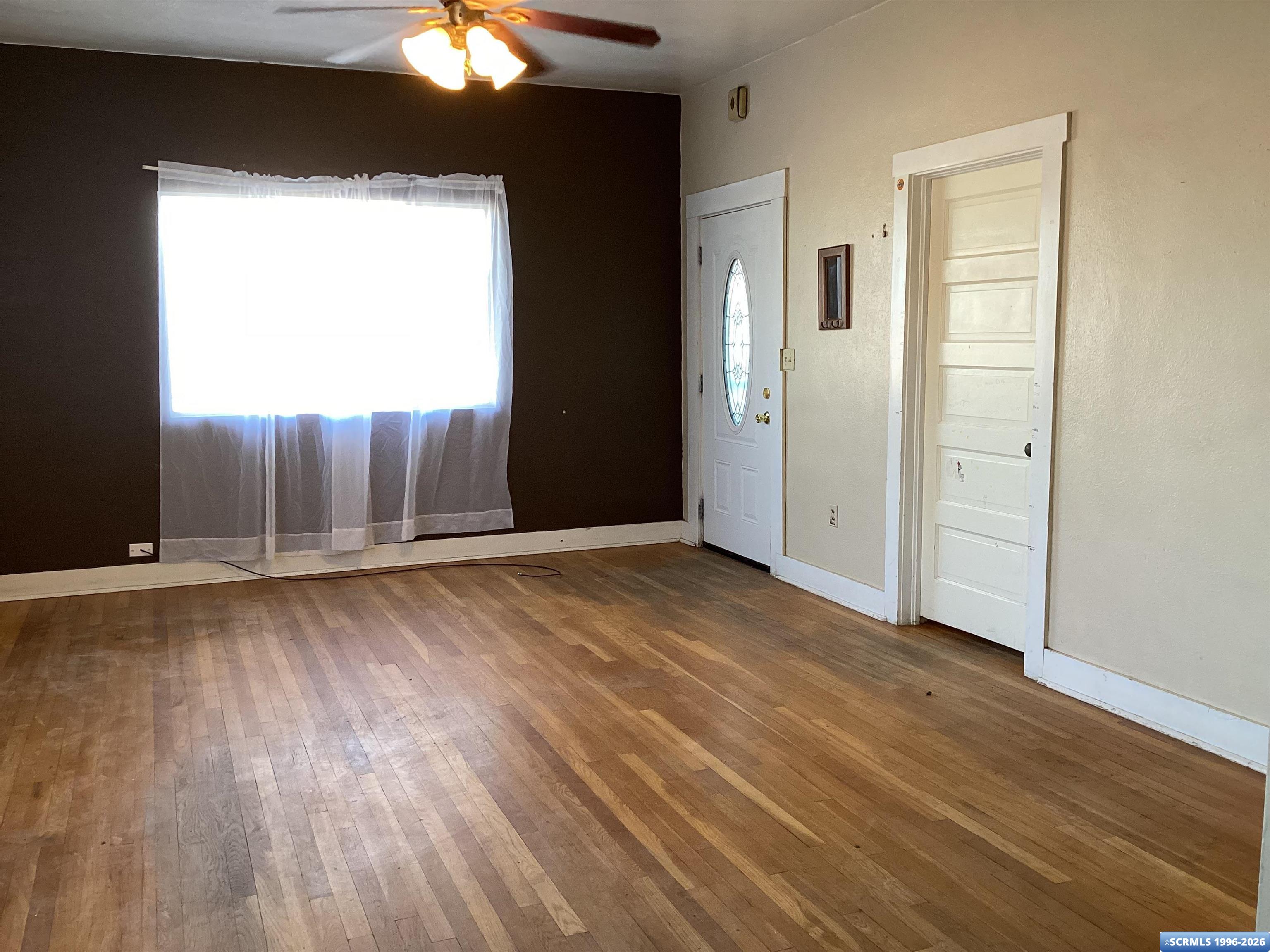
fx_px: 1137
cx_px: 635
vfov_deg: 45.4
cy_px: 476
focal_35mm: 31
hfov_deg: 58.4
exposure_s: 1/60
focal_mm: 3.3
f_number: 2.4
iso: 125
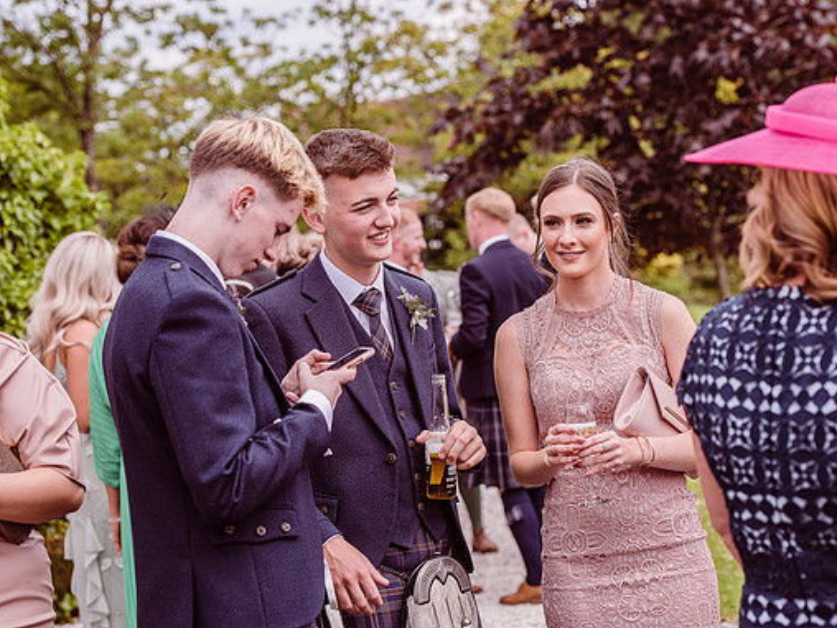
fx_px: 2176
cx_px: 458
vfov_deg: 16.4
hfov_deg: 21.8
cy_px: 317
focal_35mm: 90
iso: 250
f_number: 4.5
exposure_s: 1/800
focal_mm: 82
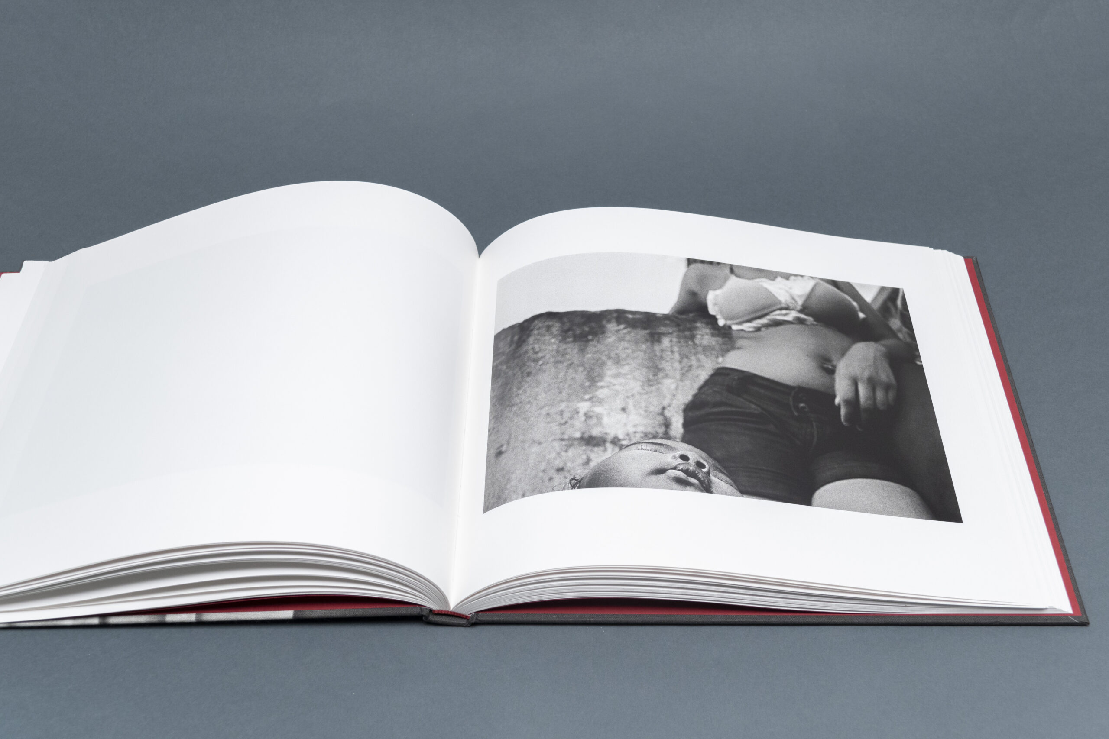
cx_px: 554
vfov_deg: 35.5
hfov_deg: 51.3
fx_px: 1155
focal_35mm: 38
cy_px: 370
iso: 800
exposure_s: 1/200
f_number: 5.6
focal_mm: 25
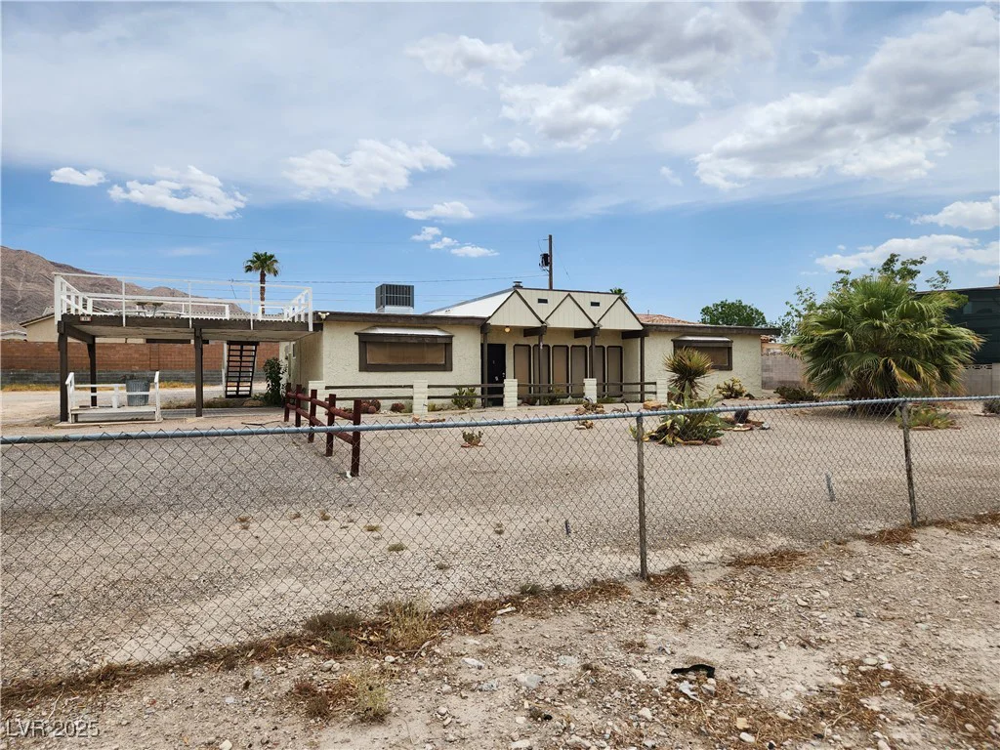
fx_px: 664
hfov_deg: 73.9
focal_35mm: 23
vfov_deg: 58.9
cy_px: 375
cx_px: 500
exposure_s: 1/3075
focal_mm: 5.4
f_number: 1.8
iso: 20
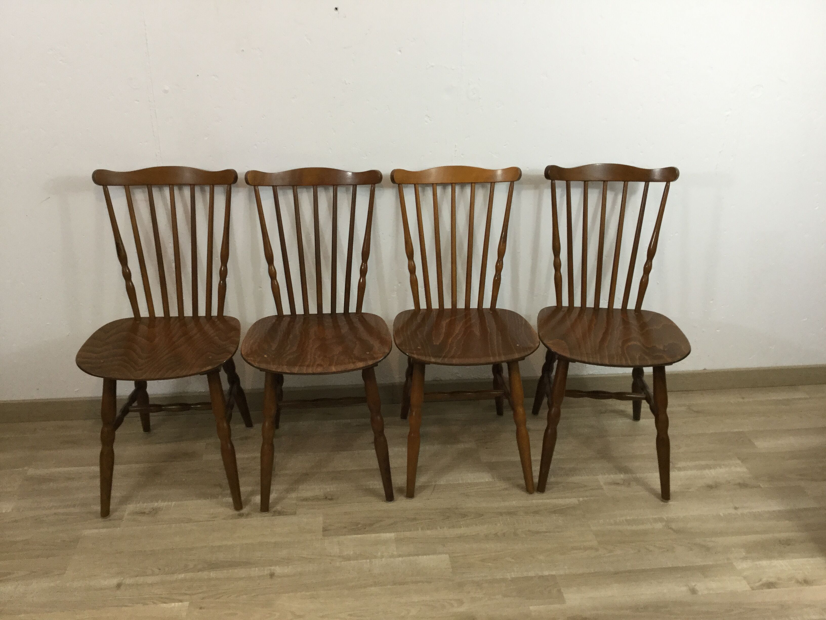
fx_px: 740
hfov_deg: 58.4
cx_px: 413
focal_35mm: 31
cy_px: 310
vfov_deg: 45.4
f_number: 2.4
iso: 80
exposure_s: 1/33
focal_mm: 3.3
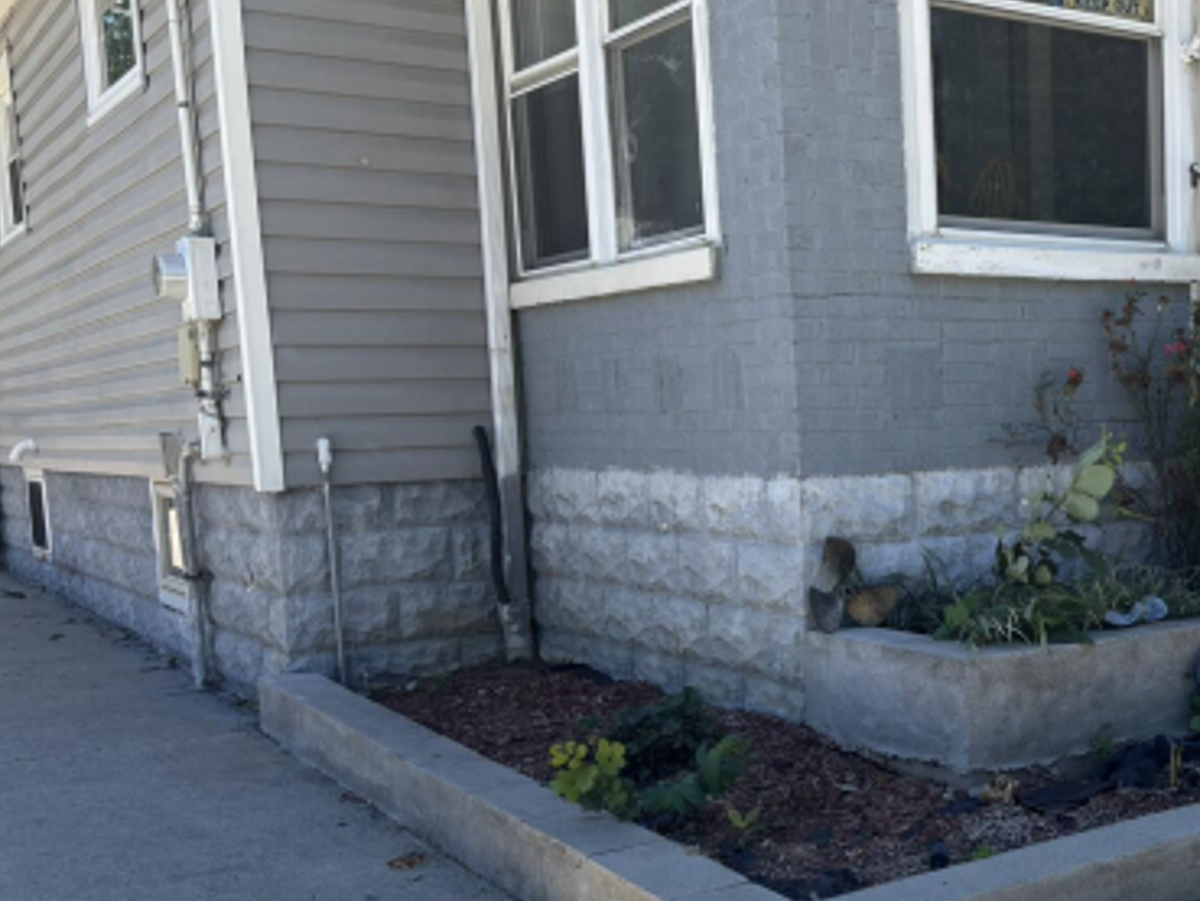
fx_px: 1630
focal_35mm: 47
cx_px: 1081
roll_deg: +1.3
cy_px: 634
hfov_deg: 37.7
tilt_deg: -7.9
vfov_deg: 30.6
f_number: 1.6
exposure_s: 1/1543
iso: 50
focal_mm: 5.96
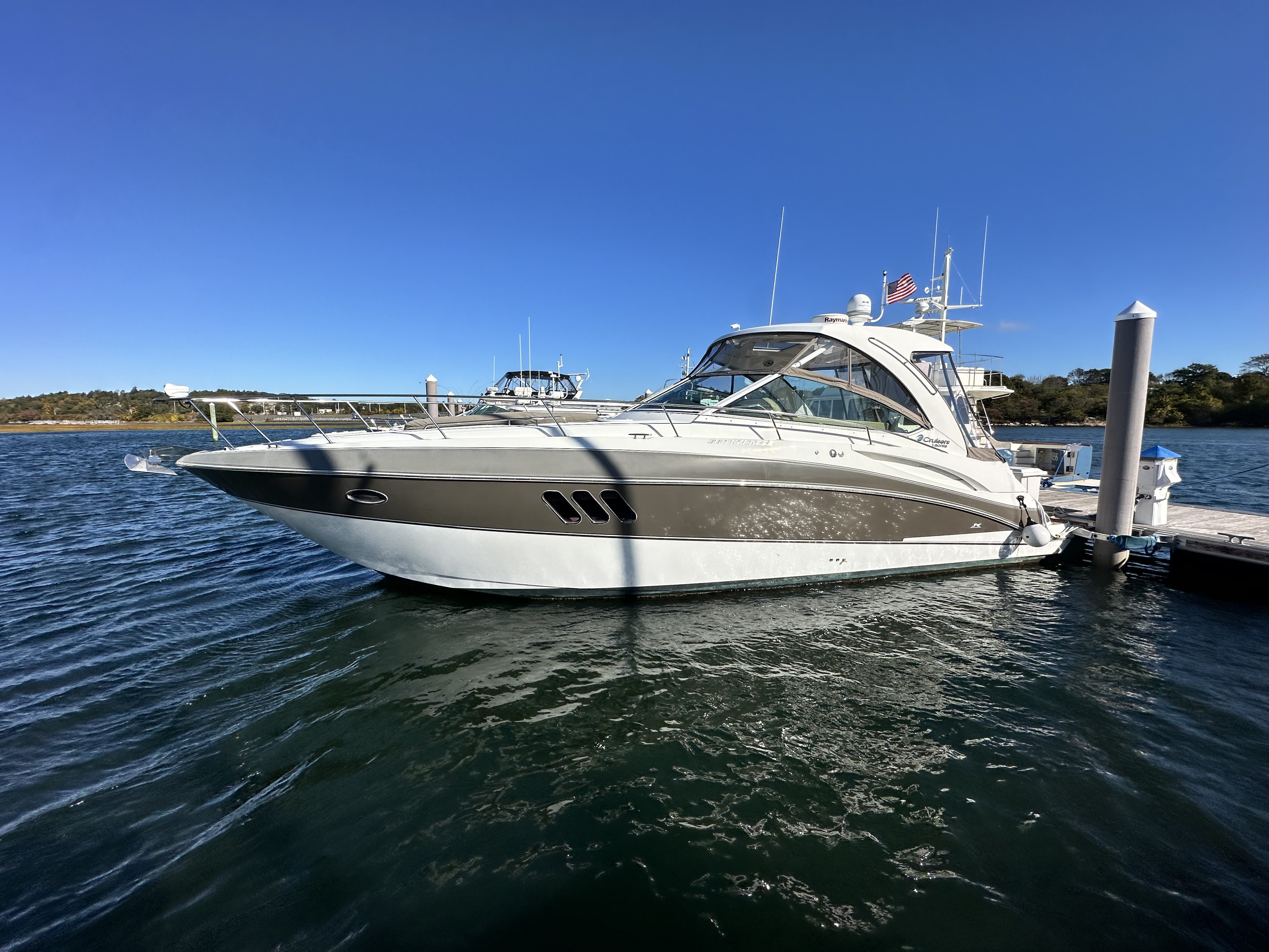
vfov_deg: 85.7
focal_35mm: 14
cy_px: 476
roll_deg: -0.3
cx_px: 634
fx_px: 513
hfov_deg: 102.1
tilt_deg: -6.0
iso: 50
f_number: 2.2
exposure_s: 1/4651
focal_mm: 2.22
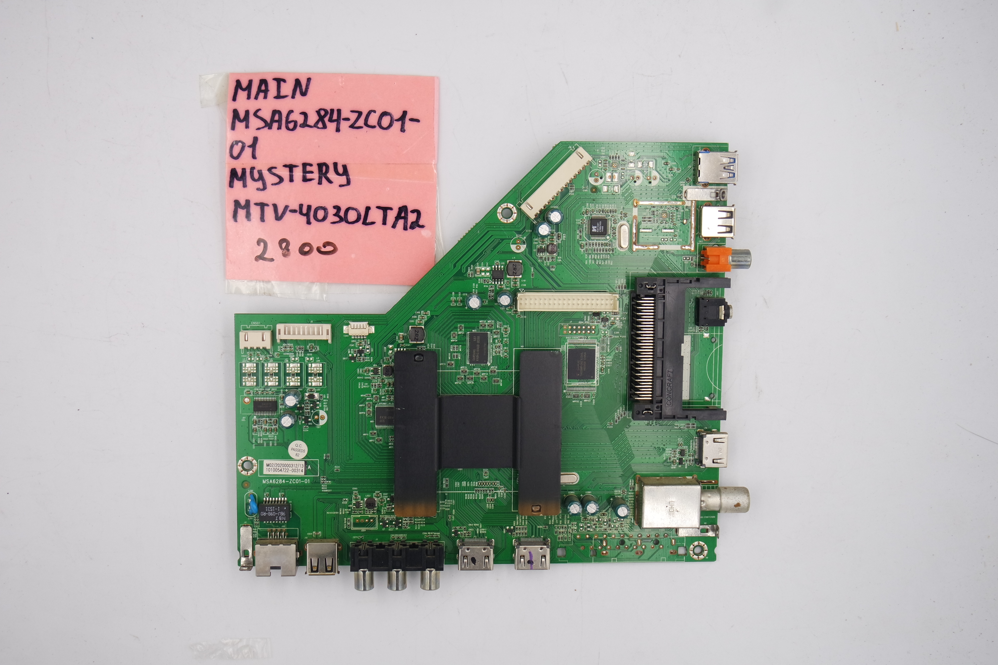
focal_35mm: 43
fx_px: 1192
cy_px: 332
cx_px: 499
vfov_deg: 31.2
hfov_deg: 45.4
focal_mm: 16
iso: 160
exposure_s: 1/100
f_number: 5.6
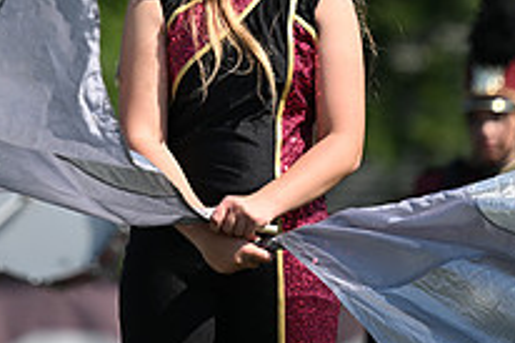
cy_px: -1
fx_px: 7247
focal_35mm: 507
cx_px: 235
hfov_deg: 4.1
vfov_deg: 2.7
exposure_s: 1/2000
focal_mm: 180
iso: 125
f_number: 2.8
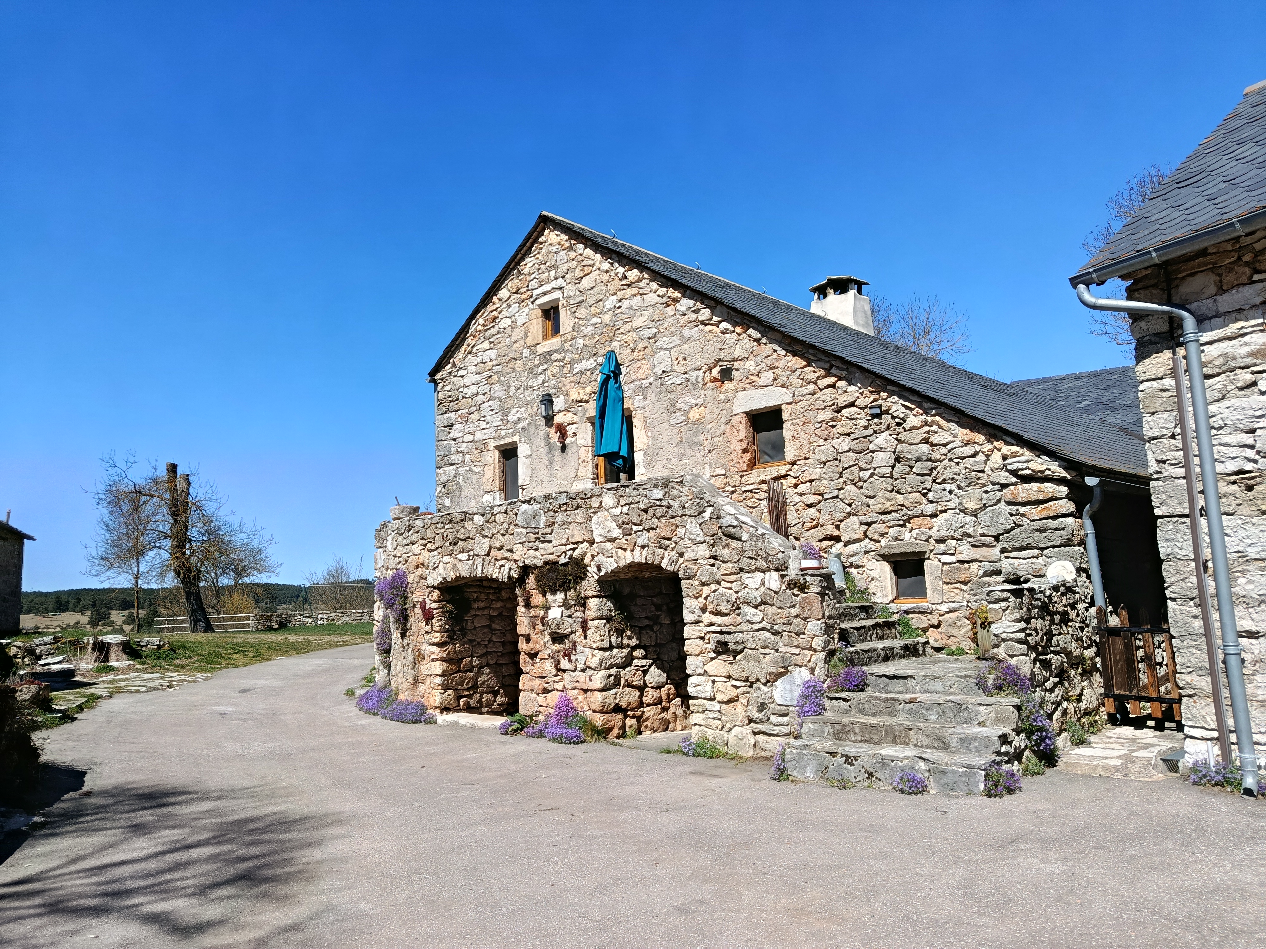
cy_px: 474
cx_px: 633
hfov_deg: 71.6
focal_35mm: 24
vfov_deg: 56.8
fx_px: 878
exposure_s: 1/595
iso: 52
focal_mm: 5.24
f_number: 1.7
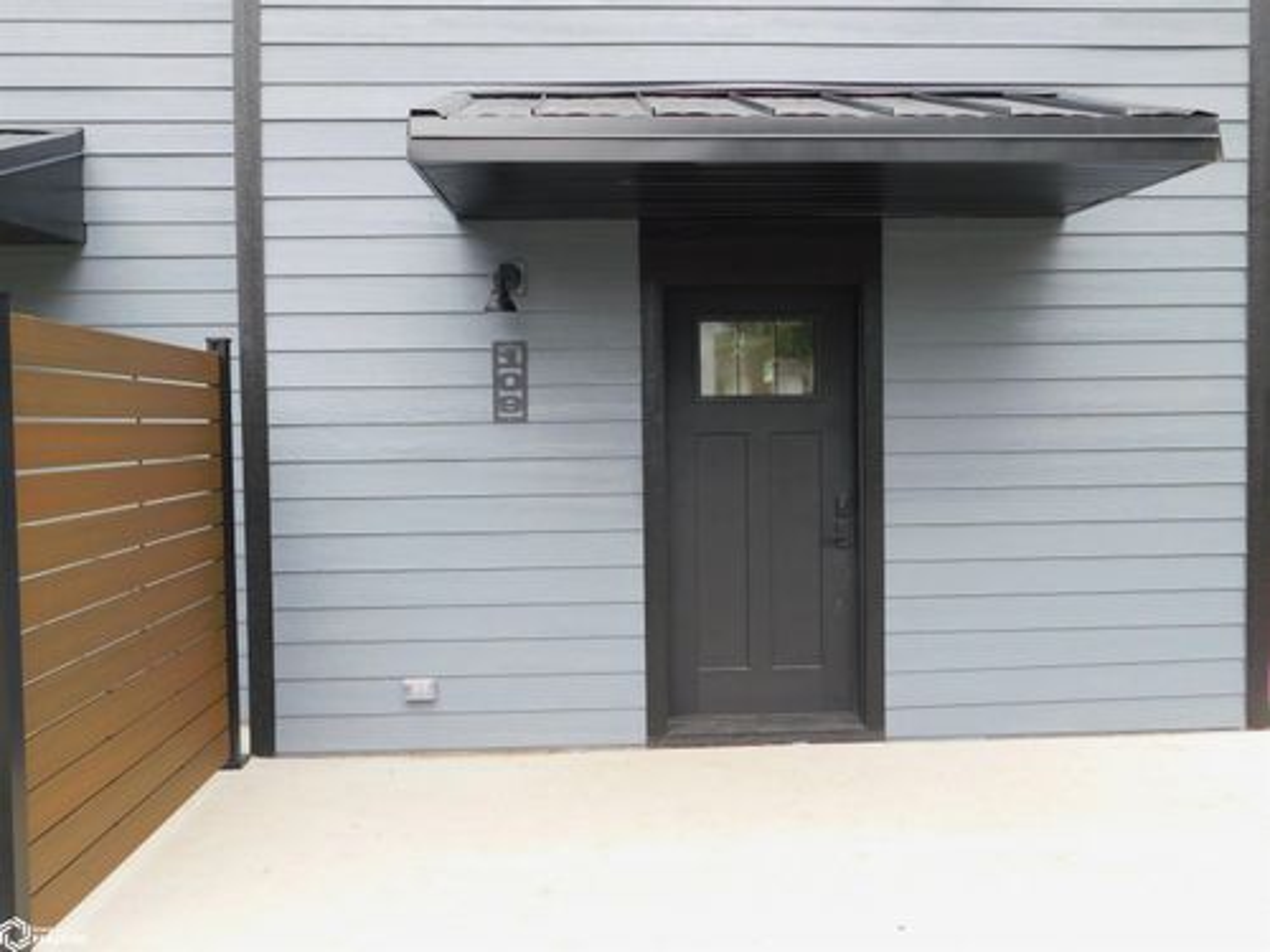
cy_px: 476
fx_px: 1101
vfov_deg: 46.8
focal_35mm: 30
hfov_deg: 60.0
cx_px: 635
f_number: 3.2
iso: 125
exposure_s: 1/200
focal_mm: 5.3
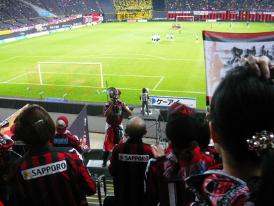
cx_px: 137
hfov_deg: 54.0
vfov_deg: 41.8
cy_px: 102
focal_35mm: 34
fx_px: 269
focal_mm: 5.5
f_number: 2.8
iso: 400
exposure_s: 1/25
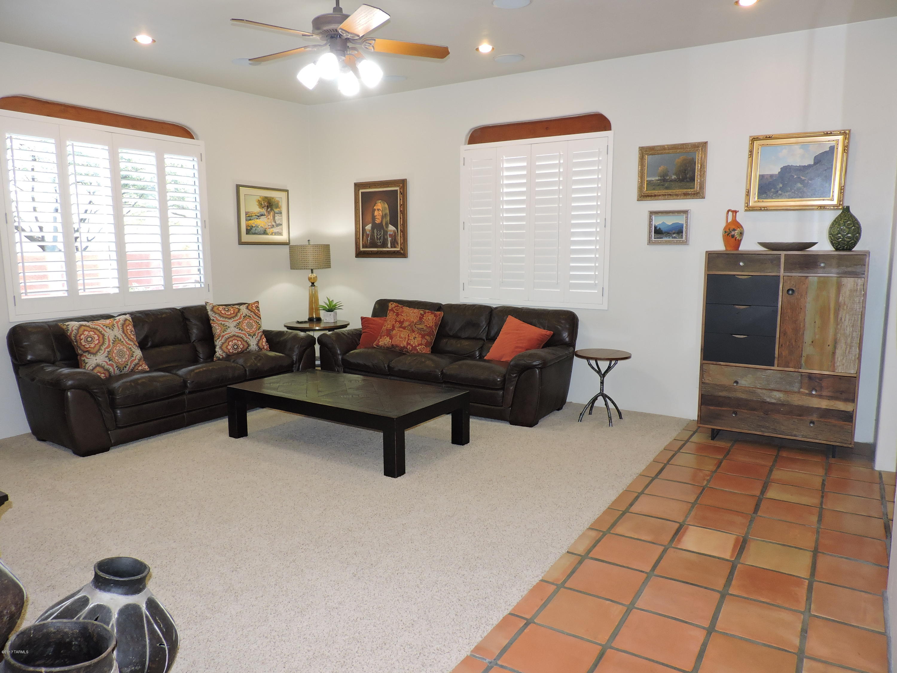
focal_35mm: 24
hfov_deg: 71.6
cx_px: 448
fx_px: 622
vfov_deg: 56.8
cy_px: 336
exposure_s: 1/30
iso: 200
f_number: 3
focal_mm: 4.3
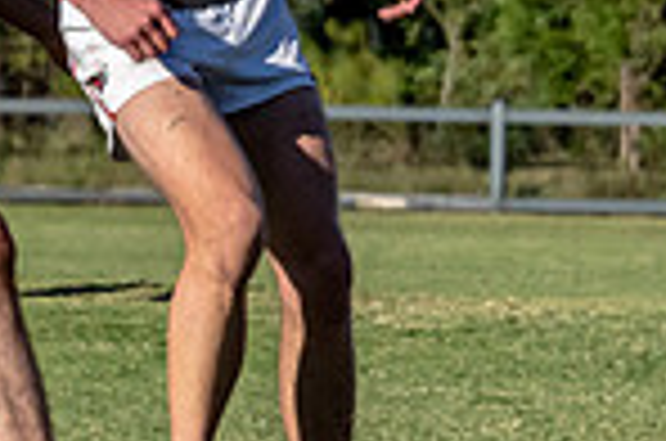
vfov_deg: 1.5
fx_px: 17316
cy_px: 96
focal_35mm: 938
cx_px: 537
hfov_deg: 2.2
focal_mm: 155
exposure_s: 1/4000
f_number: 6.3
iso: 800
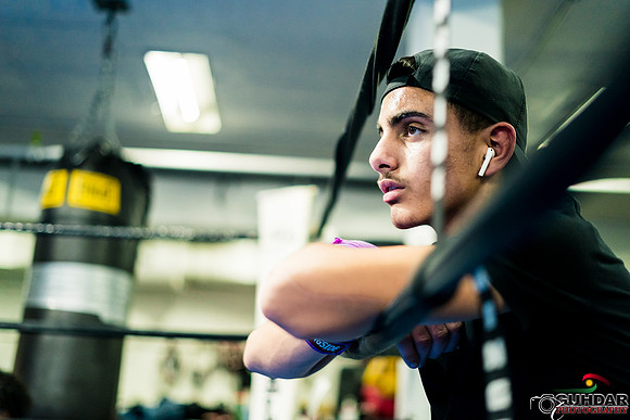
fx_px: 875
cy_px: 210
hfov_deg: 39.6
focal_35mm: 50
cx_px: 315
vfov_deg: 27.0
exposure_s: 1/640
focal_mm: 50
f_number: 1.8
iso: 3200
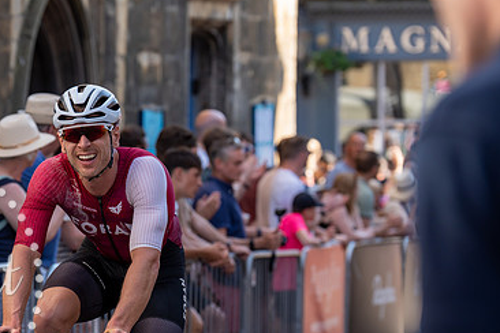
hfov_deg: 9.8
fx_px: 2903
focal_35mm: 209
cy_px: 211
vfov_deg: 6.6
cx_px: 127
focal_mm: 132
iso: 640
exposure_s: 1/1000
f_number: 4
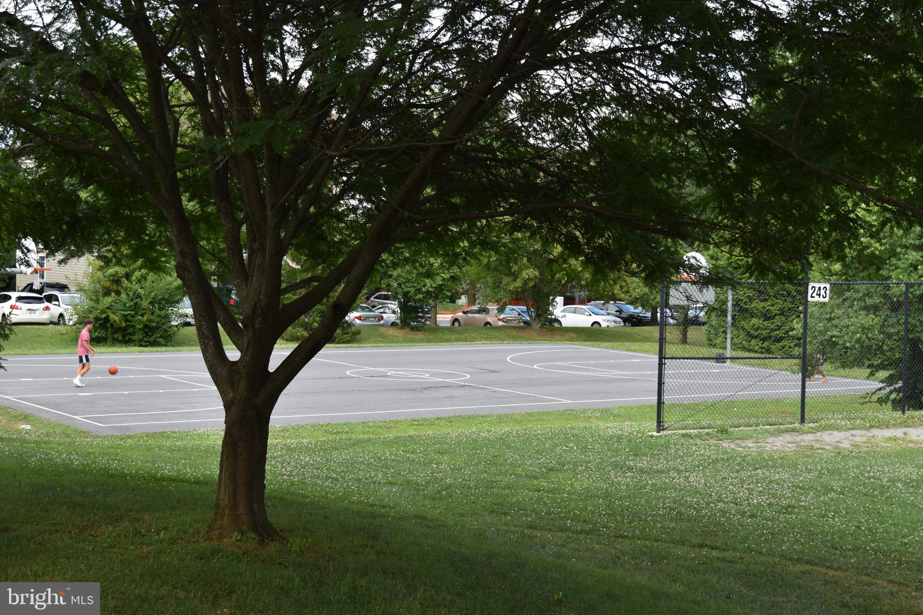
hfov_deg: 33.4
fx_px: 1538
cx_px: 462
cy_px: 308
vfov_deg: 22.6
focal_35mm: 60
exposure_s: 1/160
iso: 100
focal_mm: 40
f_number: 6.3
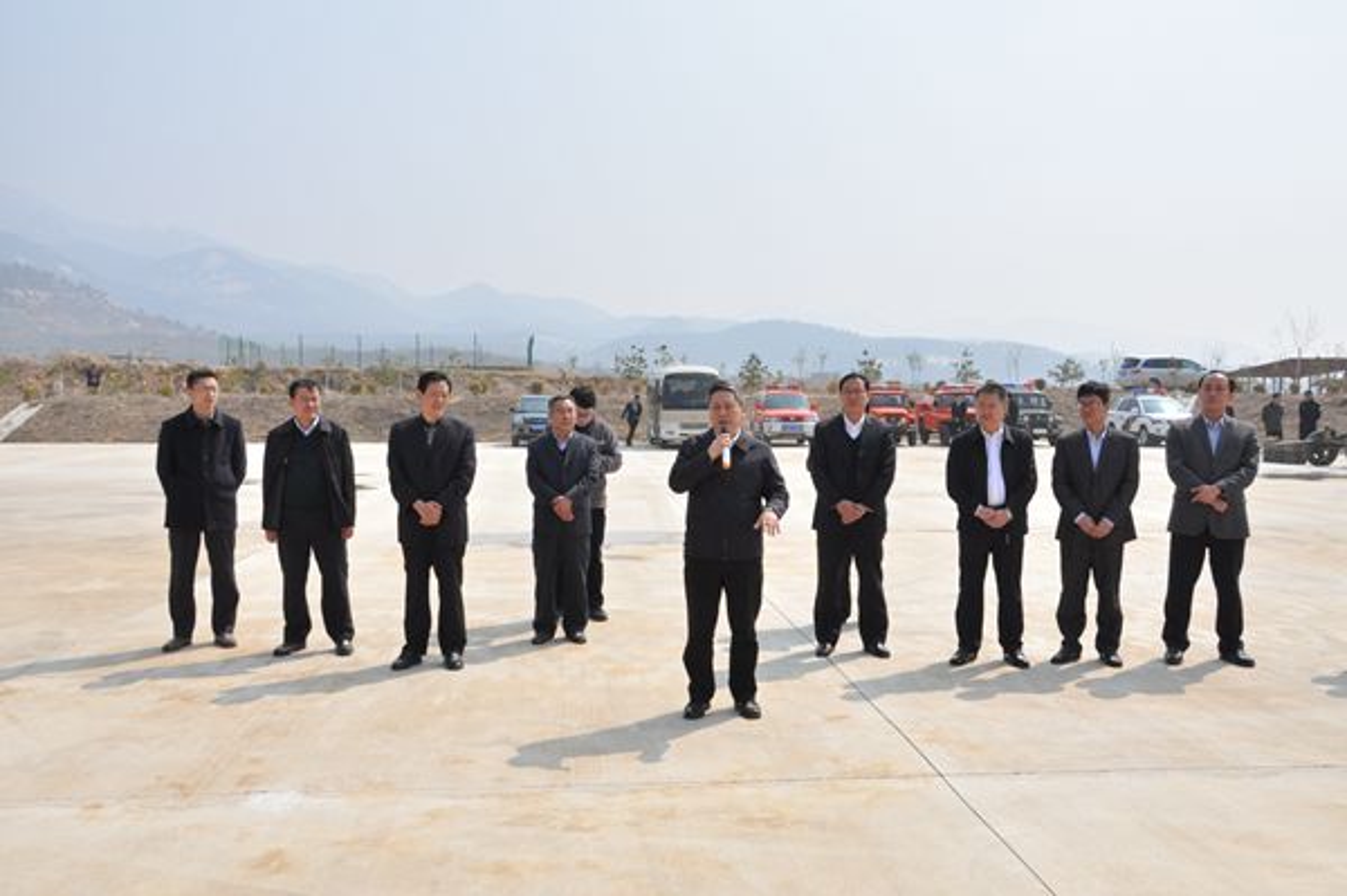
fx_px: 1234
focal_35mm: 33
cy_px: 448
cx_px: 674
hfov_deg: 57.3
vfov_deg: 39.9
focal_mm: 22
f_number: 11
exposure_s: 1/2000
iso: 1250
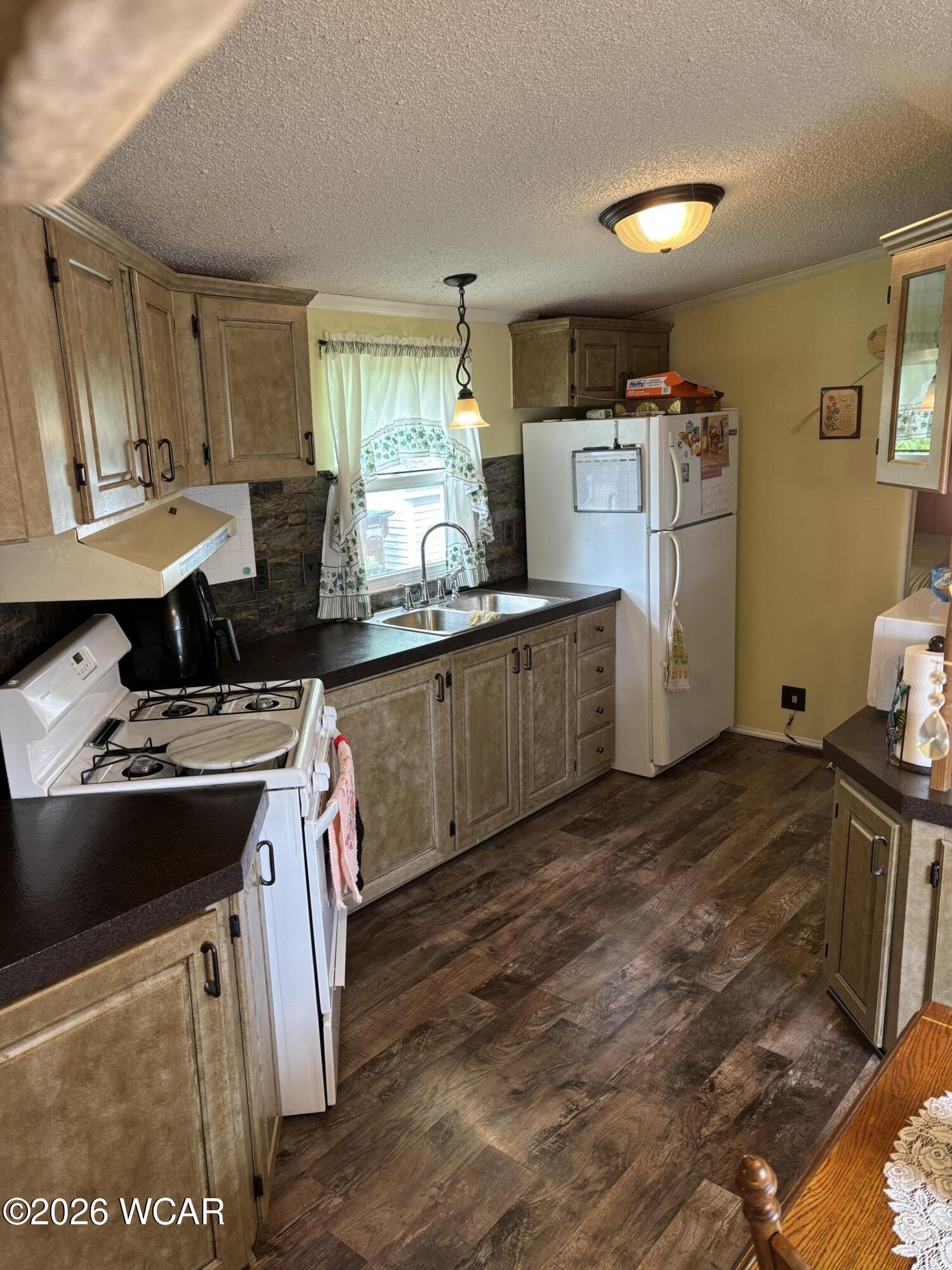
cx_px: 476
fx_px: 953
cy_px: 635
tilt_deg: -14.1
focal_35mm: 26
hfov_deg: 53.1
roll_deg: +1.0
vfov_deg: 67.3
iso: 125
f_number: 1.6
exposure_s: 1/60
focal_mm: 5.96
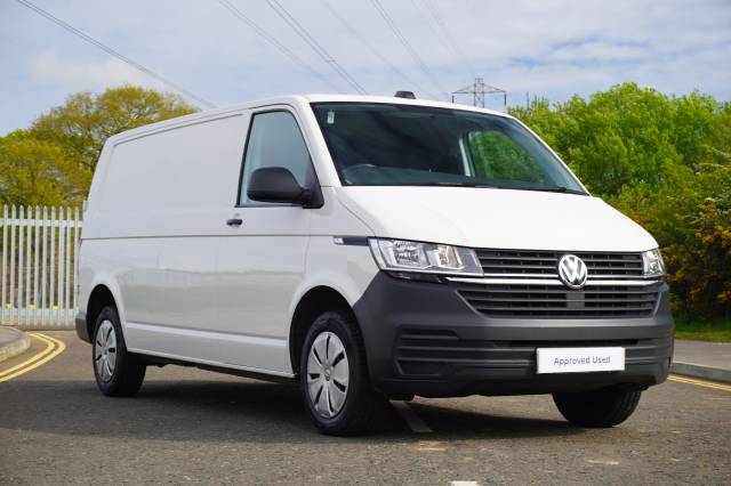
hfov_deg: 29.9
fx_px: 1370
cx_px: 366
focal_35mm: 68
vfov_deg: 20.1
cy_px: 243
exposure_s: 1/100
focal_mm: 45
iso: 100
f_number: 8
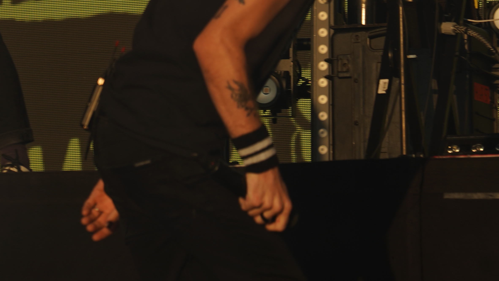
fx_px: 3705
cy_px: -66
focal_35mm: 280
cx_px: 205
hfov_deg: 7.7
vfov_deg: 4.3
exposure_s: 1/400
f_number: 6.3
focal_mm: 105
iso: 100
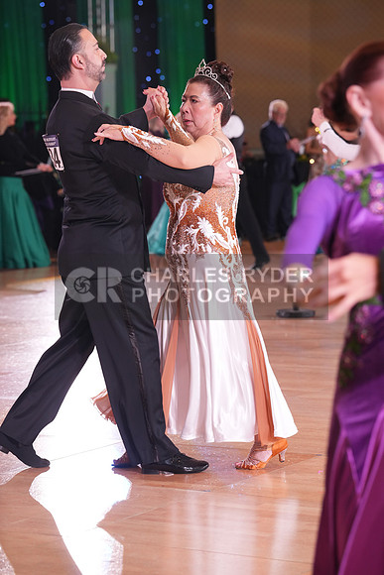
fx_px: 2047
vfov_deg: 16.0
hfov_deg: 10.7
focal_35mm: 128
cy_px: 288
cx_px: 192
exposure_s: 1/200
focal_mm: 128
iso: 1250
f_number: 5
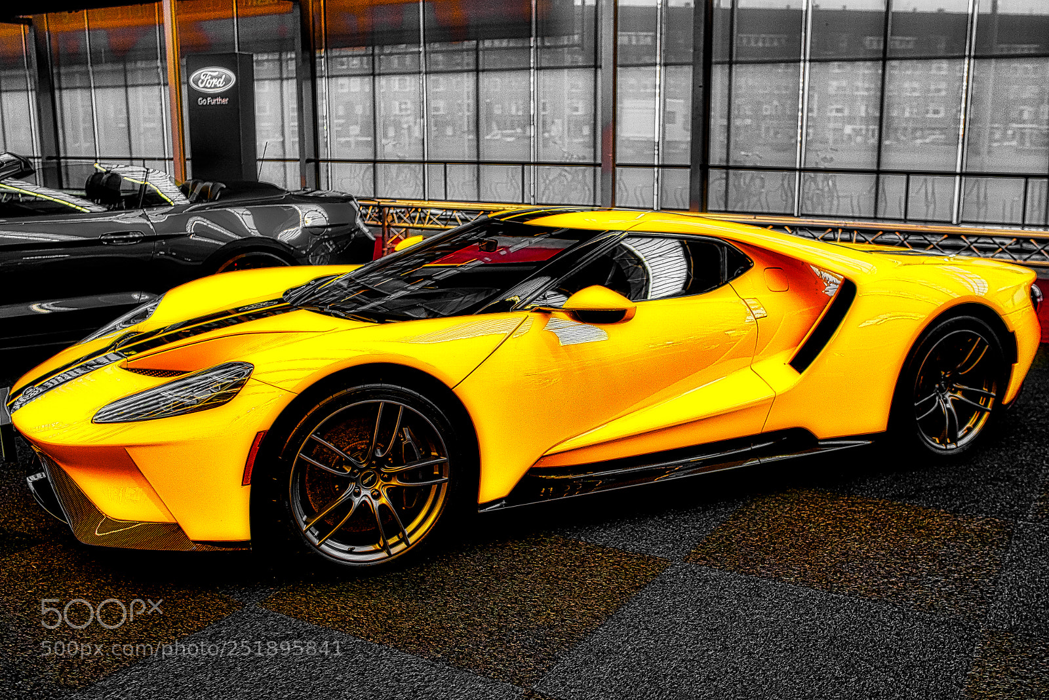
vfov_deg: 37.9
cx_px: 524
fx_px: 1020
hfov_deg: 54.4
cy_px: 350
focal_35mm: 35
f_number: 2.8
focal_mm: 35
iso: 640
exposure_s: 1/40
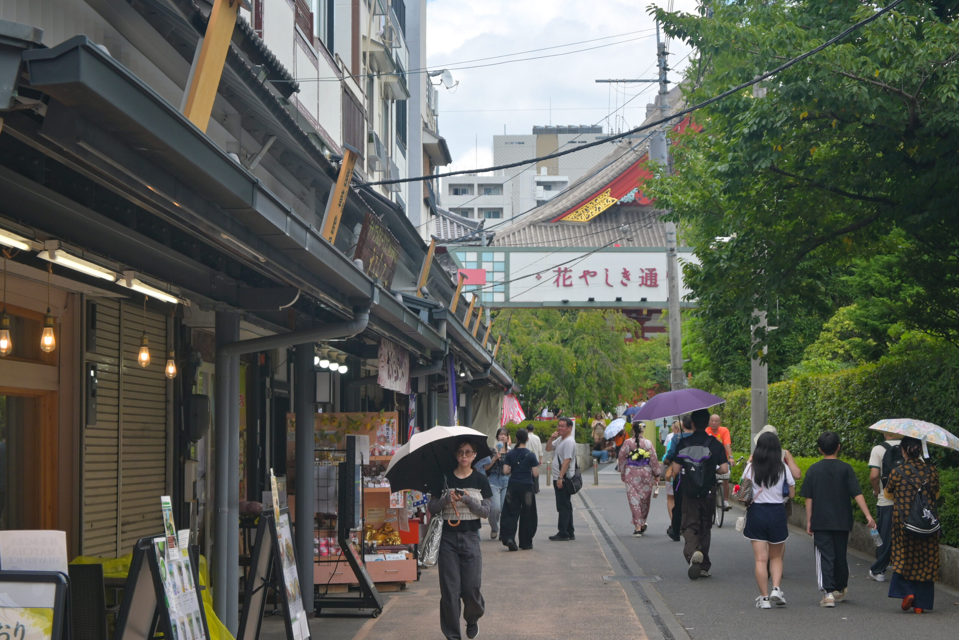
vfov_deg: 18.9
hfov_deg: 28.1
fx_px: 1918
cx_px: 480
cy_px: 320
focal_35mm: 72
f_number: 6
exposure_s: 1/250
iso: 100
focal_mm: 48
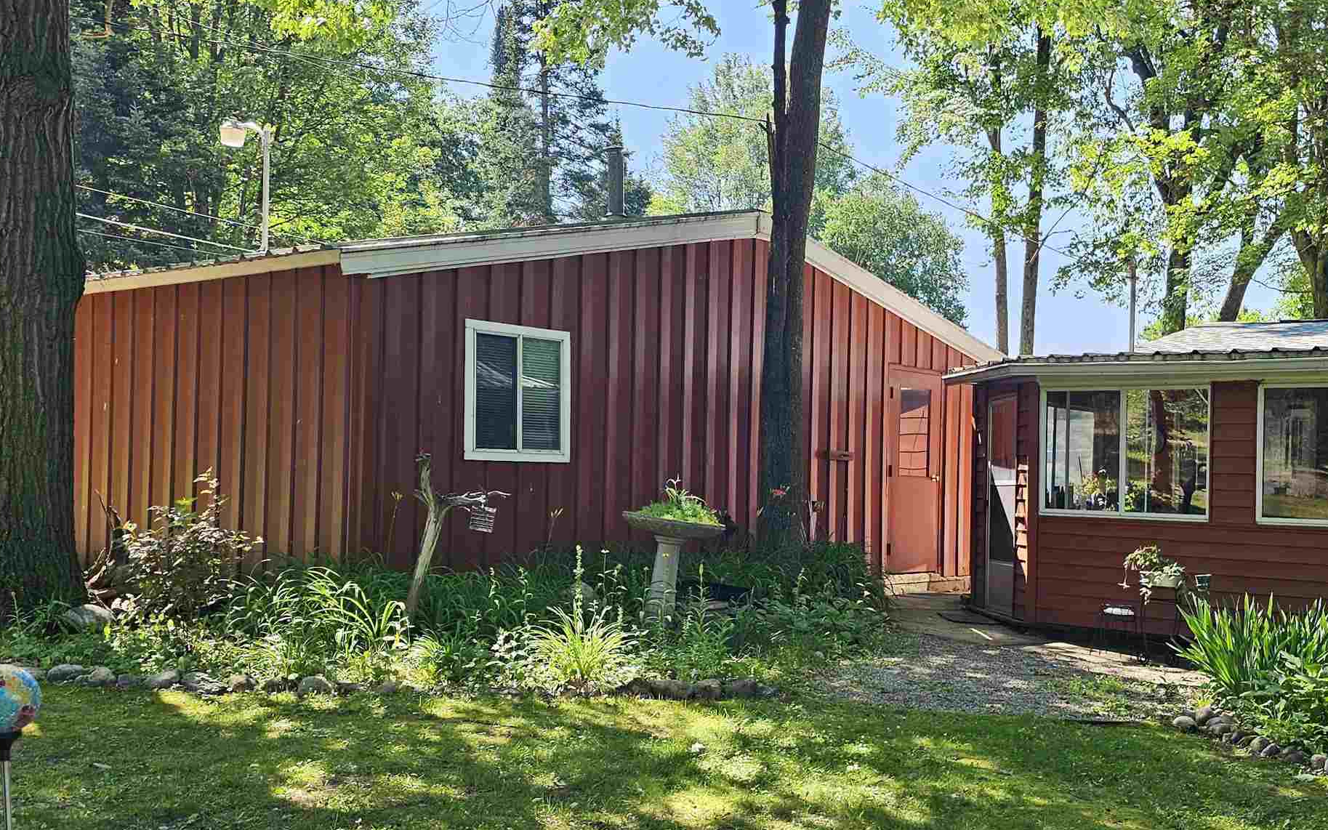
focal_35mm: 41
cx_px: 837
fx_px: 1484
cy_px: 494
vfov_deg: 31.2
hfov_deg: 47.7
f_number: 1.7
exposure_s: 1/125
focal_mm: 6.3
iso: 10
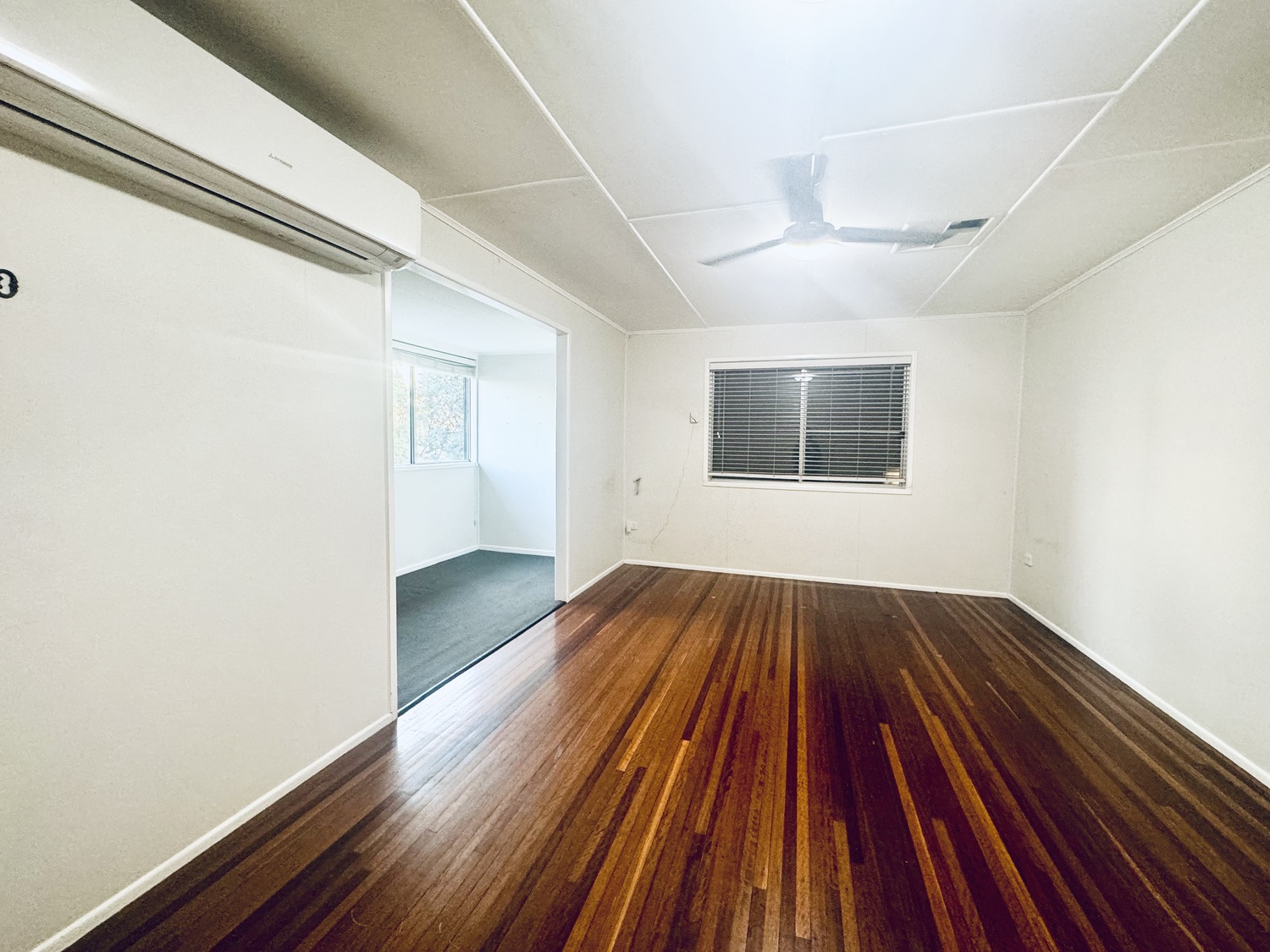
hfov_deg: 102.1
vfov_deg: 85.7
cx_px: 635
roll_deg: -0.5
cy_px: 476
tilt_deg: -3.7
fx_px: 514
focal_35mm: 14
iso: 250
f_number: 2.2
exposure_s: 1/50
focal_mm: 2.22
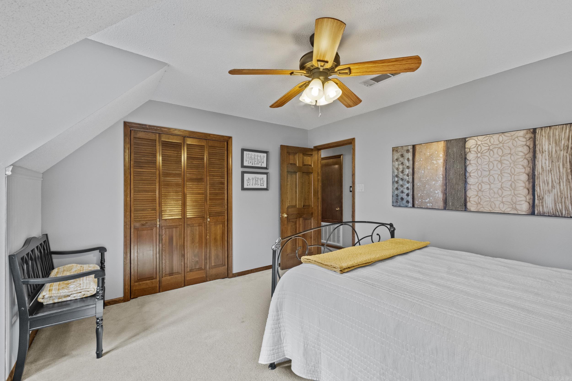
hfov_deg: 100.4
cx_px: 286
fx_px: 238
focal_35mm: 15
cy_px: 190
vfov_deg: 77.3
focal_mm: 10
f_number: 8
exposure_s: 1/2.5
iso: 400
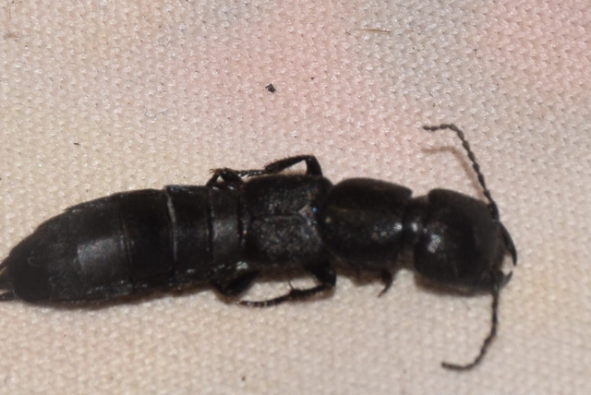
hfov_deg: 9.8
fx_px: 3451
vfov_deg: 6.6
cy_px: 198
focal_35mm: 210
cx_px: 296
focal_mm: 140
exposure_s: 1/60
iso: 500
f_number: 14
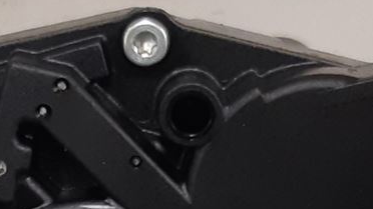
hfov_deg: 13.7
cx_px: 75
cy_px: 374
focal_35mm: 156
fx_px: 1542
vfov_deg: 7.5
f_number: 1.7
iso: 160
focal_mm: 3.93
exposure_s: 1/50
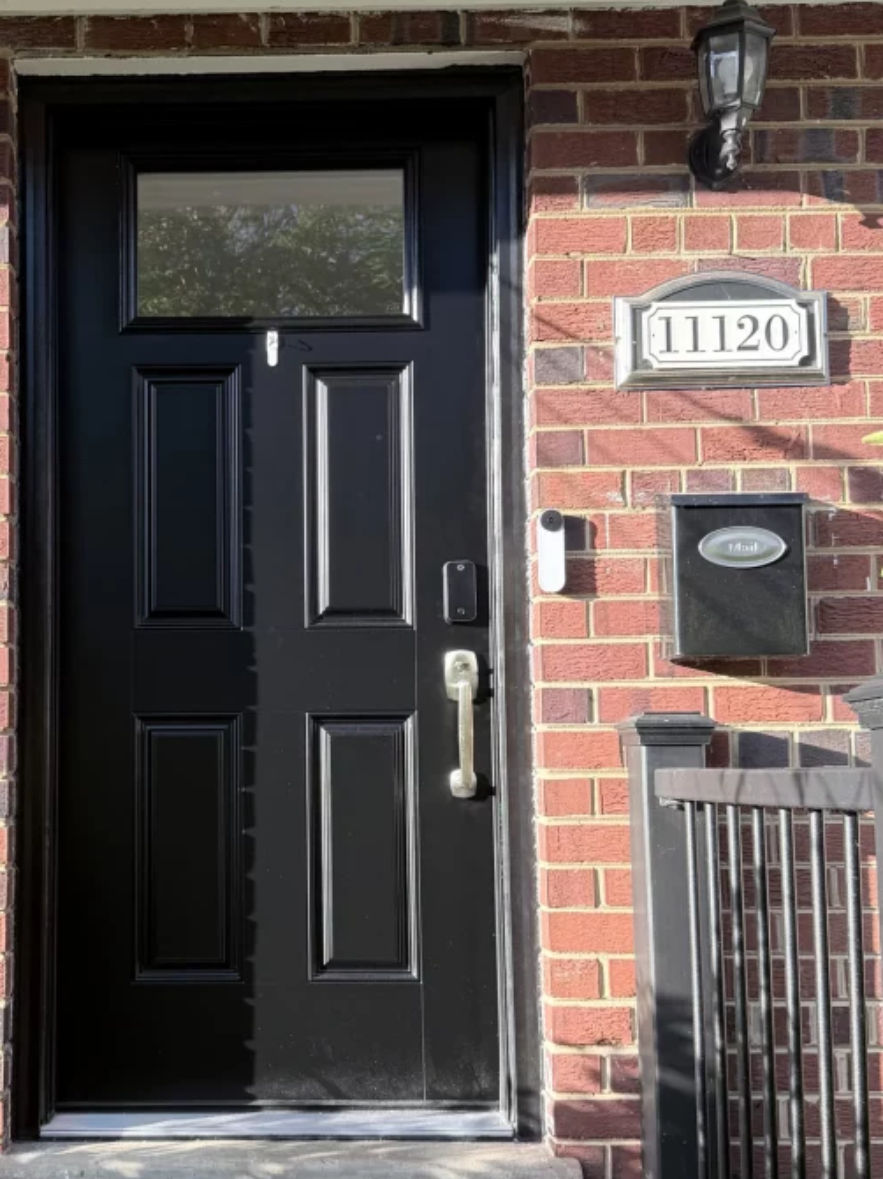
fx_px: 1463
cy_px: 662
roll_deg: -0.2
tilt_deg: +4.7
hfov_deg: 33.1
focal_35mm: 43
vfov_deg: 43.8
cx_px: 246
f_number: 1.78
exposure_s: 1/695
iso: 80
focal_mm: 6.76
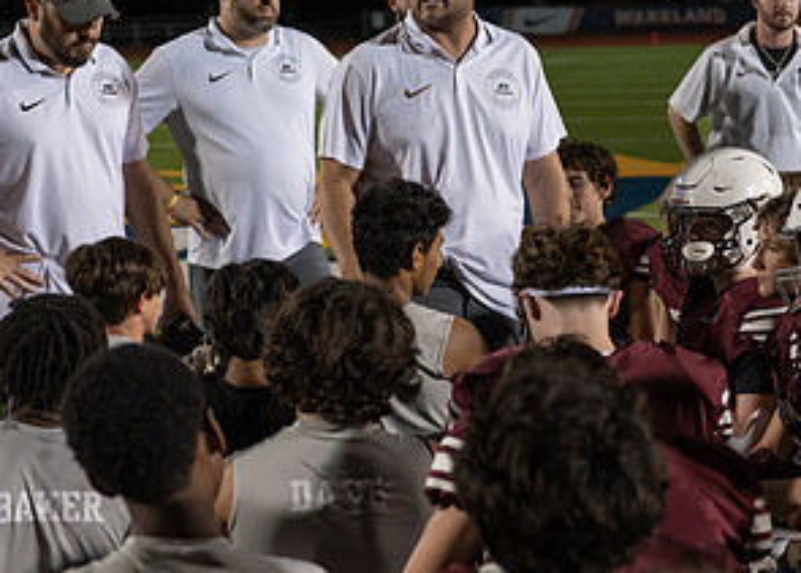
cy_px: 202
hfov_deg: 18.3
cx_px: 402
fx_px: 2481
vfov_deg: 13.2
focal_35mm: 109
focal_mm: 50
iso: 1000
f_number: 2.8
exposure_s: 1/320
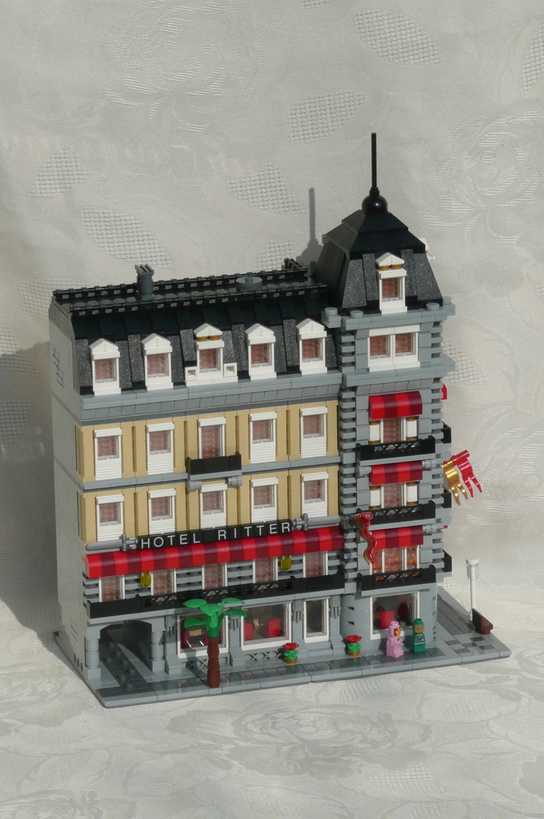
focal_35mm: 167
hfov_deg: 8.2
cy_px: 410
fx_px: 3795
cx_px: 272
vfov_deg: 12.3
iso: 100
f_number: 11
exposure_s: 1/400
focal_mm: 18.4
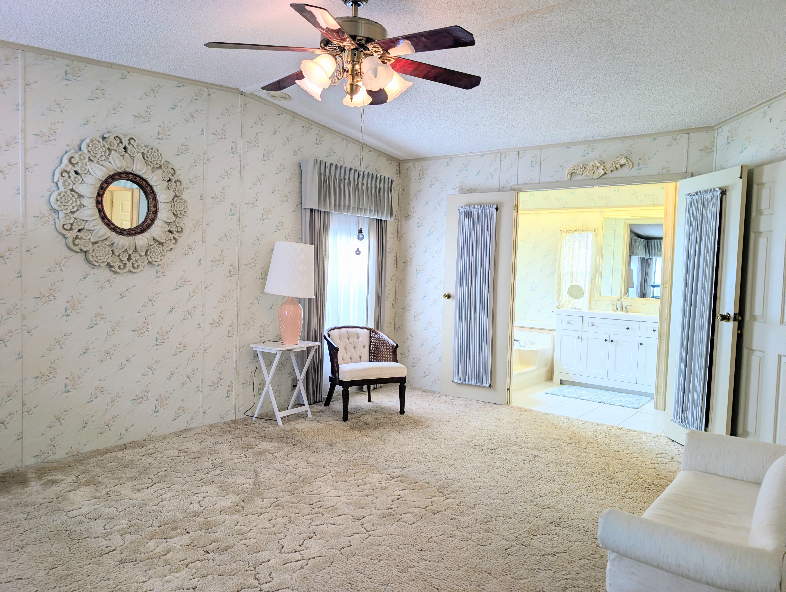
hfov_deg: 71.5
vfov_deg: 56.9
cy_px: 296
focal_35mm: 24
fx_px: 546
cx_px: 393
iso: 51
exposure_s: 1/120
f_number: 1.68
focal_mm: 6.9
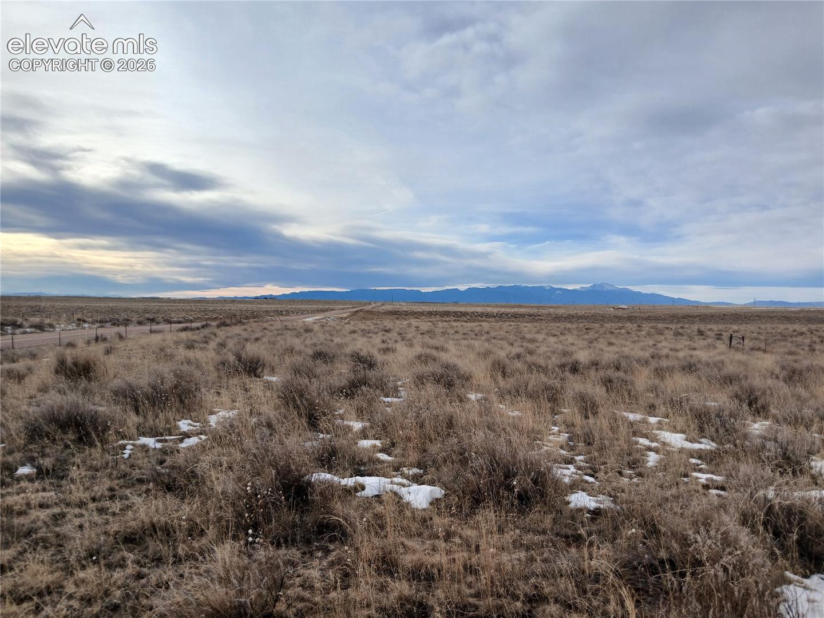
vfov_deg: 53.1
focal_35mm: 26
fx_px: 619
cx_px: 412
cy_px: 309
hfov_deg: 67.3
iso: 20
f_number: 1.8
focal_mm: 3.98
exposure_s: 1/791
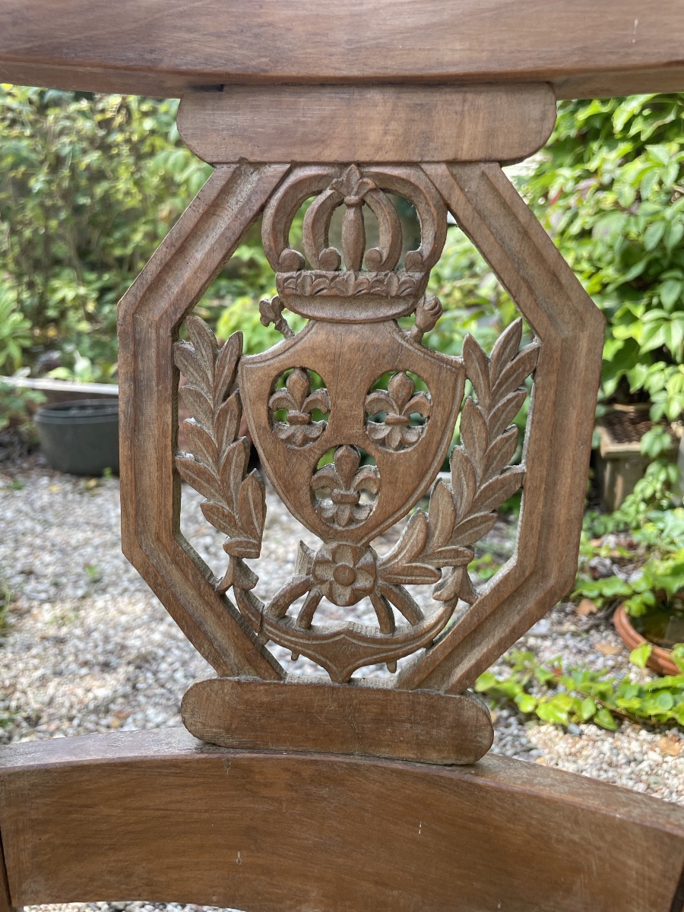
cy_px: 456
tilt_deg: -17.9
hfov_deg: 53.1
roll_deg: -4.1
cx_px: 342
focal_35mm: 26
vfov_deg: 67.3
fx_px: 685
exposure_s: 1/198
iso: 32
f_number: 1.6
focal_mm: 4.2
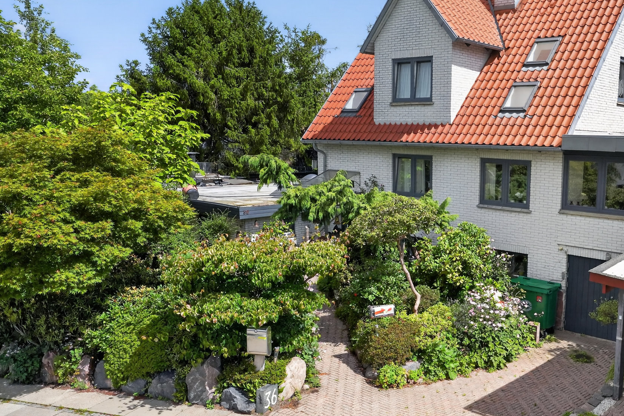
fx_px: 589
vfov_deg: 38.8
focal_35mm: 34
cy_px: 238
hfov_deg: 52.9
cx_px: 480
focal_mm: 22
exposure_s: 1/2500
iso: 1250
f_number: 8
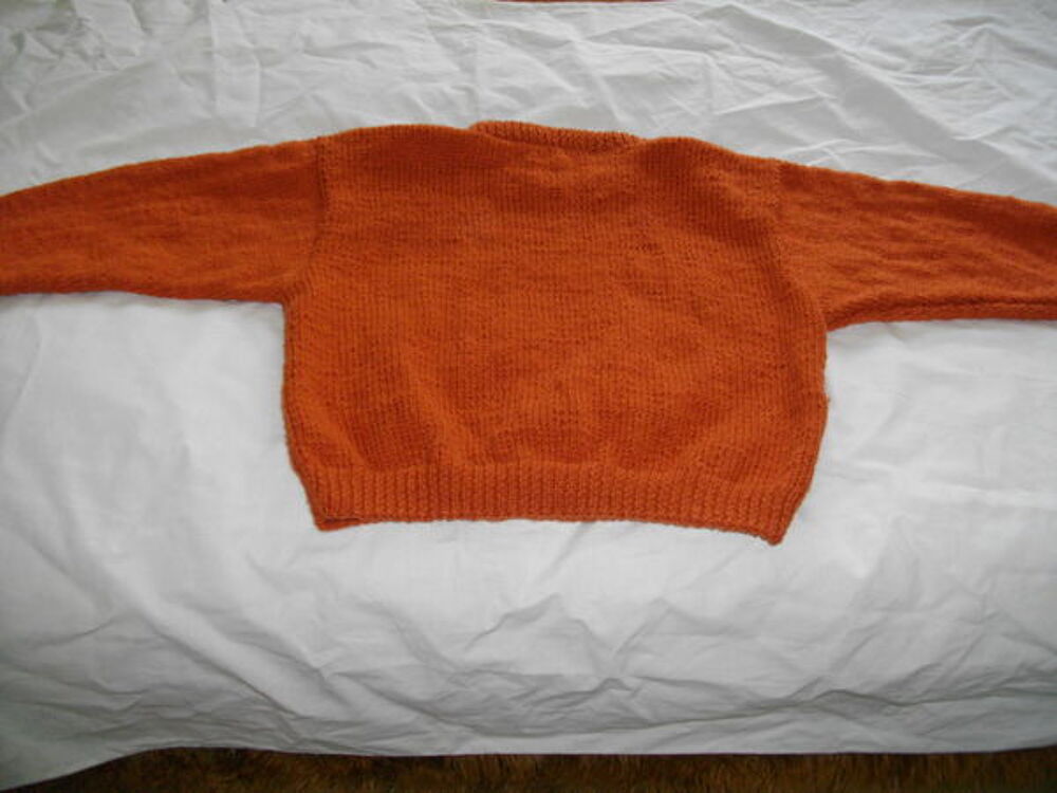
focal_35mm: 32
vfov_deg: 44.2
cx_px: 528
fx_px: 977
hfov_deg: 56.8
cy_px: 396
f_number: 2.9
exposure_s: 1/50
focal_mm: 5.7
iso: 200
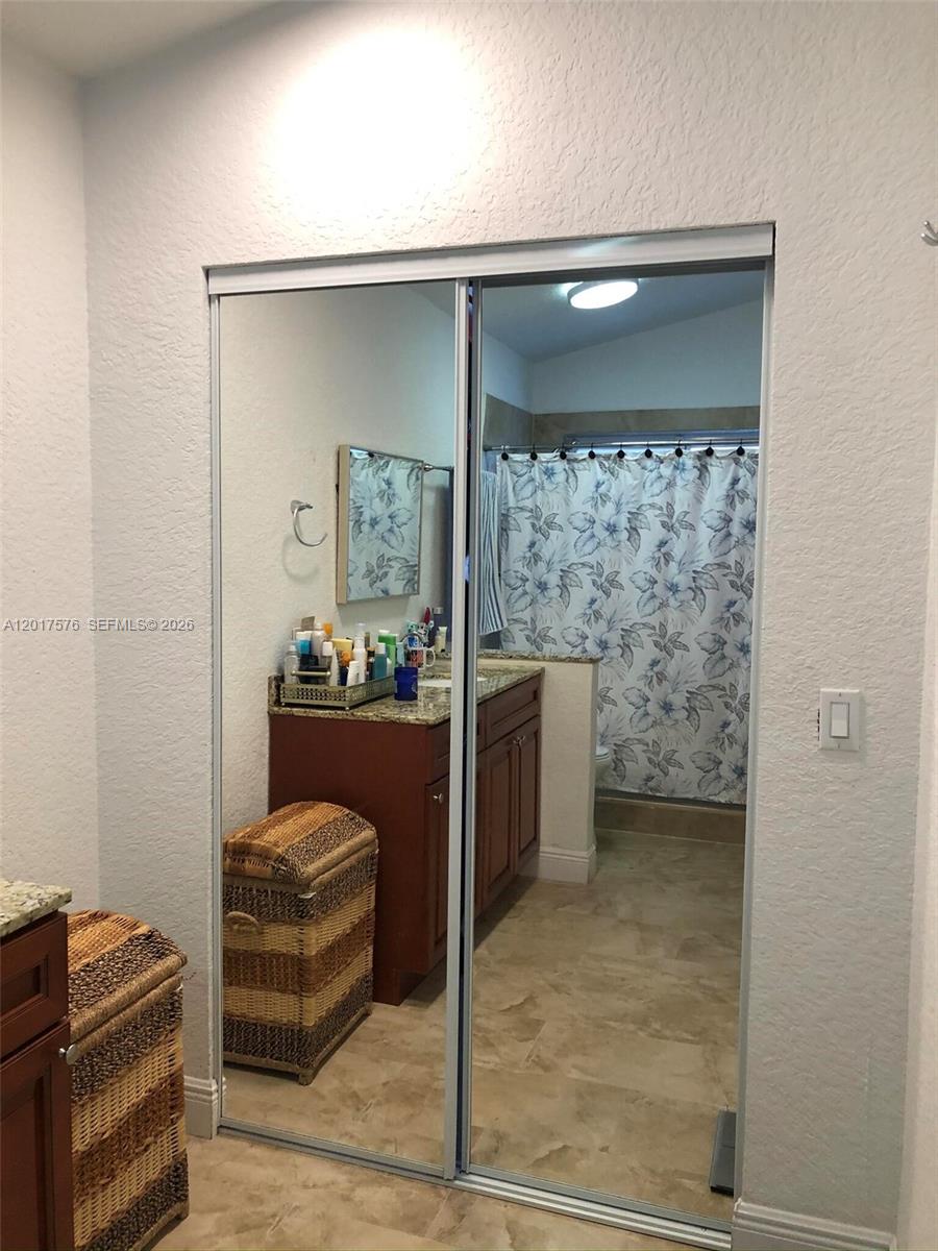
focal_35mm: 28
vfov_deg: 63.4
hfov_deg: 49.7
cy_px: 626
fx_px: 1012
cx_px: 469
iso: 32
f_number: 1.8
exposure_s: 1/30
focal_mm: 4
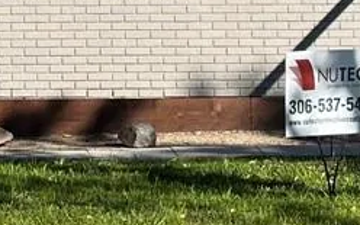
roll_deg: +0.2
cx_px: -7
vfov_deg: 7.2
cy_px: -173
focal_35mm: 178
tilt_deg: +4.4
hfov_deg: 11.6
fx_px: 1746
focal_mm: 5.1
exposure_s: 1/3311
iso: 50
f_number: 1.6
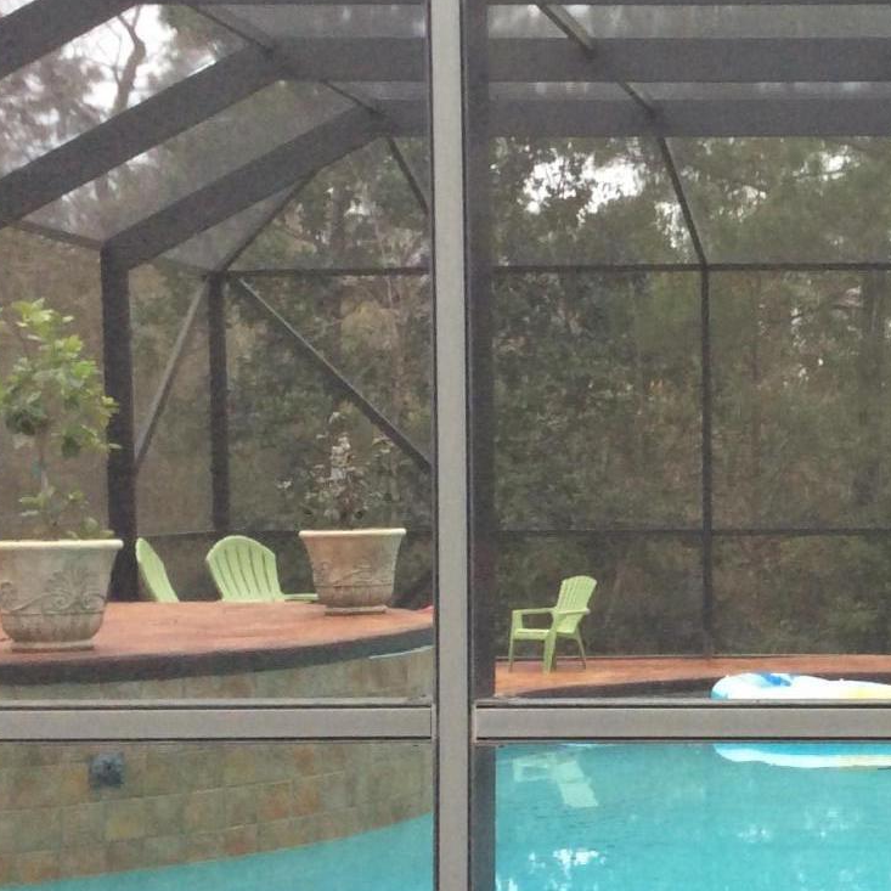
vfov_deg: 22.4
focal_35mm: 77
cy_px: 544
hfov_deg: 21.5
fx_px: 2242
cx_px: 946
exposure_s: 1/120
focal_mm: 3.3
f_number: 2.4
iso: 64
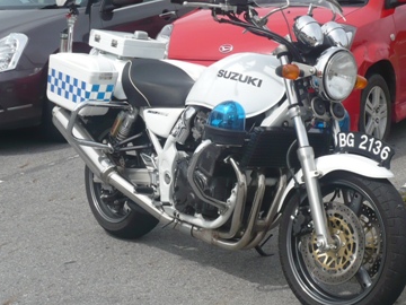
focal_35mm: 80
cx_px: 233
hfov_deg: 24.4
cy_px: 147
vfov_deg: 18.4
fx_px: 938
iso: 100
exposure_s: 1/250
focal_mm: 7.5
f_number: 9
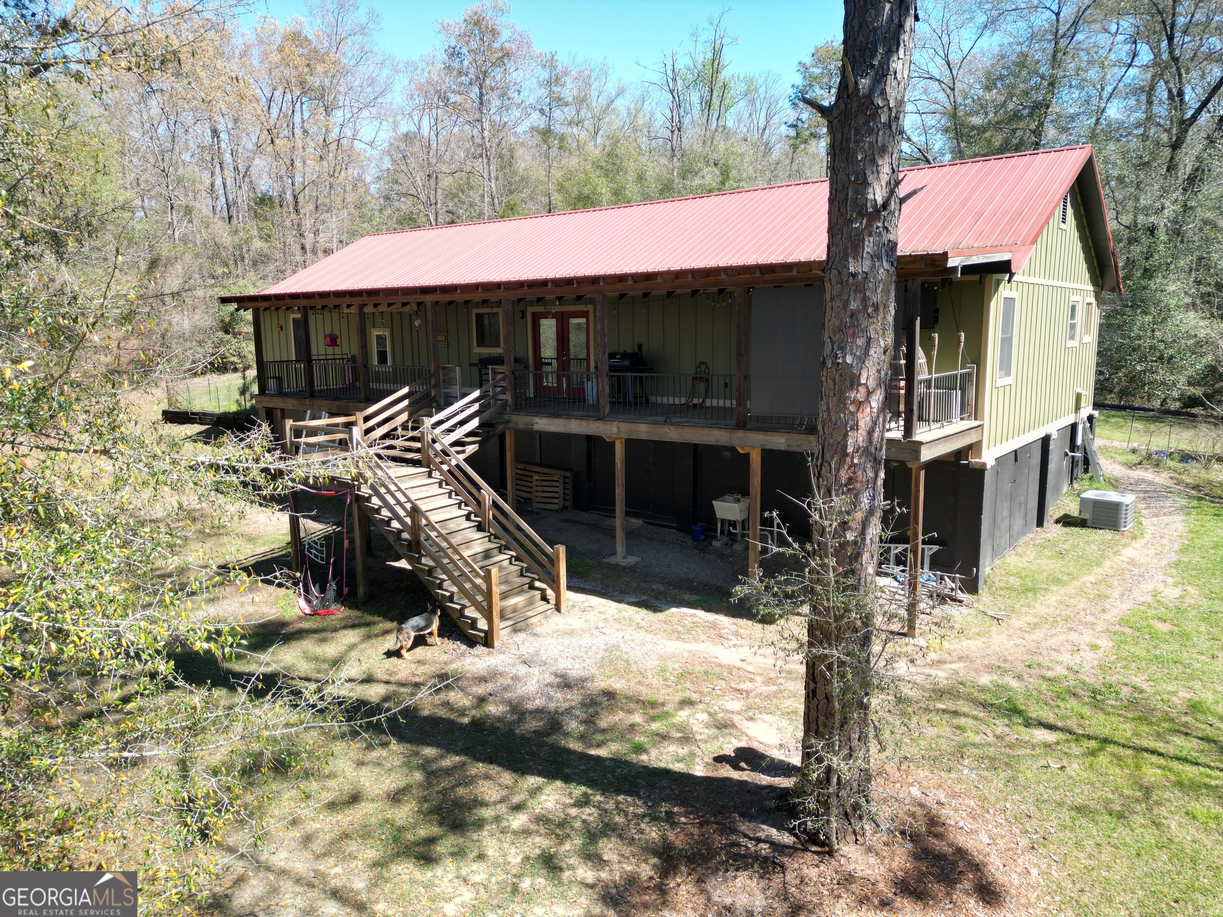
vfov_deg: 56.8
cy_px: 458
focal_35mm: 24
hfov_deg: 71.6
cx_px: 612
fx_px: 848
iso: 100
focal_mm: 6.72
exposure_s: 1/500
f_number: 1.7
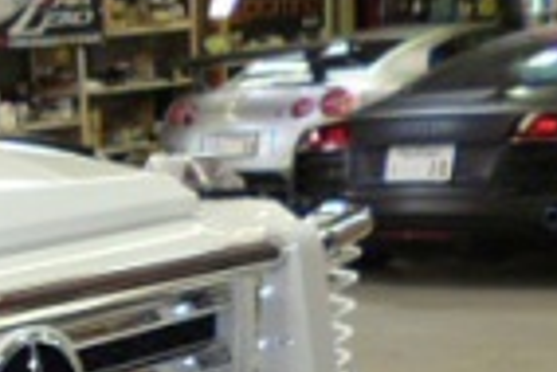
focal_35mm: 93
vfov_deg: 14.3
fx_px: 1440
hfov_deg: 17.6
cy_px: 429
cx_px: -455
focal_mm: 4.3
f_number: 2.5
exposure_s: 1/80
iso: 160
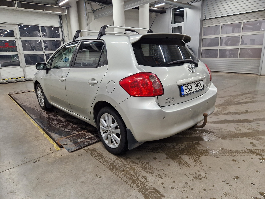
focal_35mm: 23
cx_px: 132
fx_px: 176
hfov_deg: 73.9
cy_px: 100
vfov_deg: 58.9
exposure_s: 1/180
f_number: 1.8
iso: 200
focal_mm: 5.4
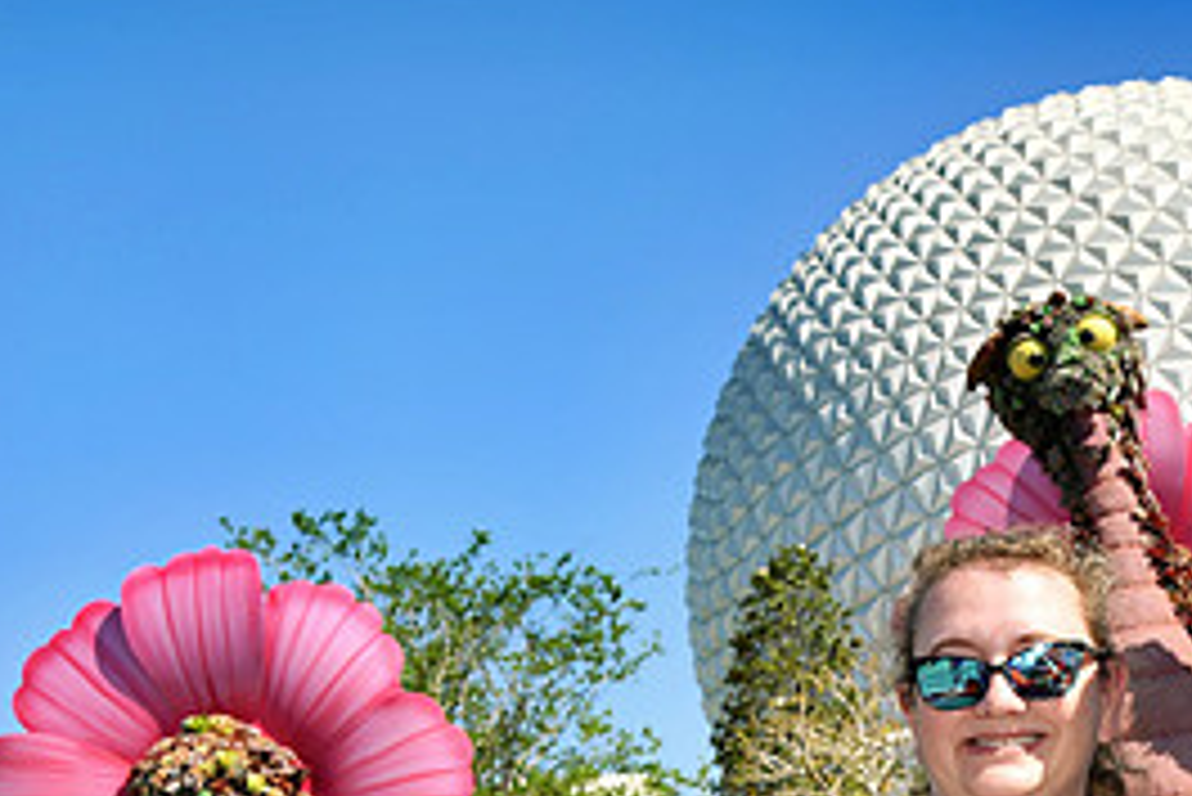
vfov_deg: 14.6
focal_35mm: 92
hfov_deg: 21.4
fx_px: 3048
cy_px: 843
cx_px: 1174
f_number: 9
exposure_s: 1/250
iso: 100
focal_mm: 28
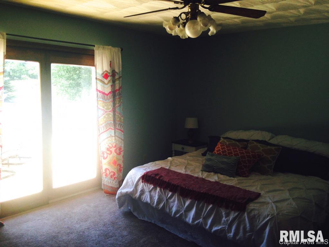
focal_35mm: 33
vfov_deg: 43.0
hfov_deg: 55.3
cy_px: 124
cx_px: 164
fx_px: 314
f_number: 2.4
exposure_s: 1/120
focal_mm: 4.12
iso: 64
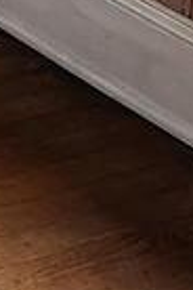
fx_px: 2010
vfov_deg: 7.5
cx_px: -466
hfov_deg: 5.1
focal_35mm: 250
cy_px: -494
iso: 32
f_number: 1.8
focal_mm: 5.4
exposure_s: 1/180
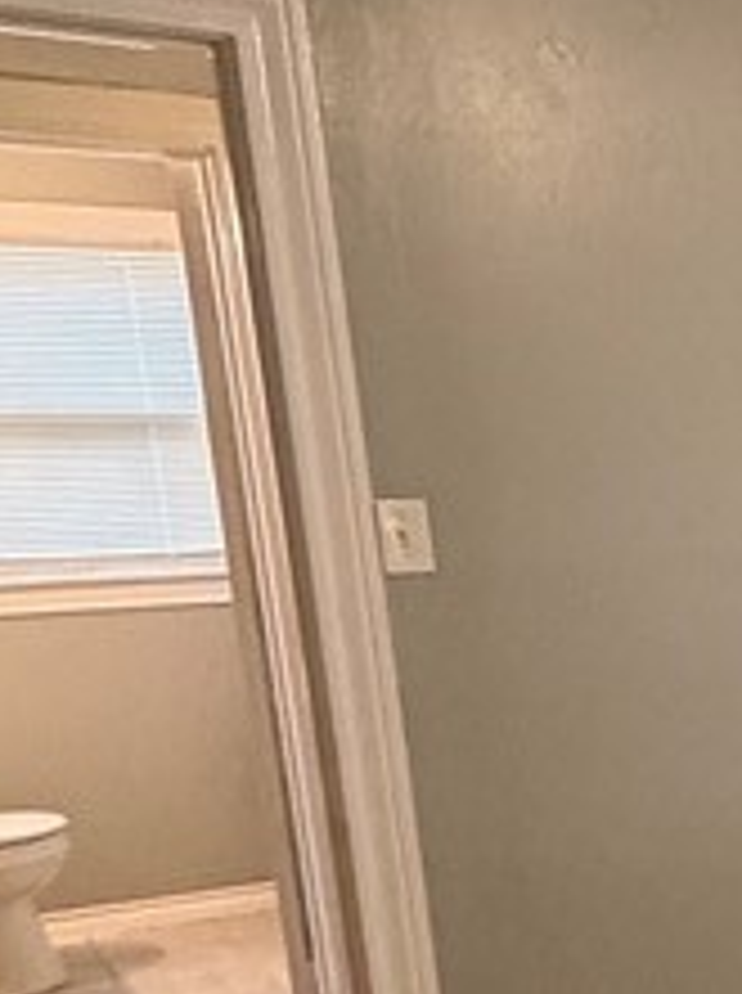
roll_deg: -0.8
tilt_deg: -11.8
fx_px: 1863
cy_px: 828
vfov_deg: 29.1
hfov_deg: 15.9
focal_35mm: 65
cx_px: 1610
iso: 500
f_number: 2.2
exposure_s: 1/60
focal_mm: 2.22
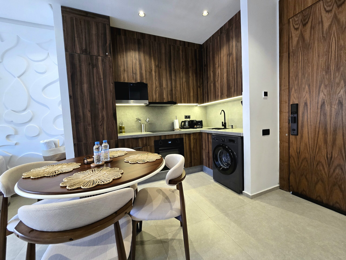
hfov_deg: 106.2
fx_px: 130
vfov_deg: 89.9
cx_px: 173
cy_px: 130
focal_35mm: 13
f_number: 2.2
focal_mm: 2.2
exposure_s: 1/50.3
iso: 320
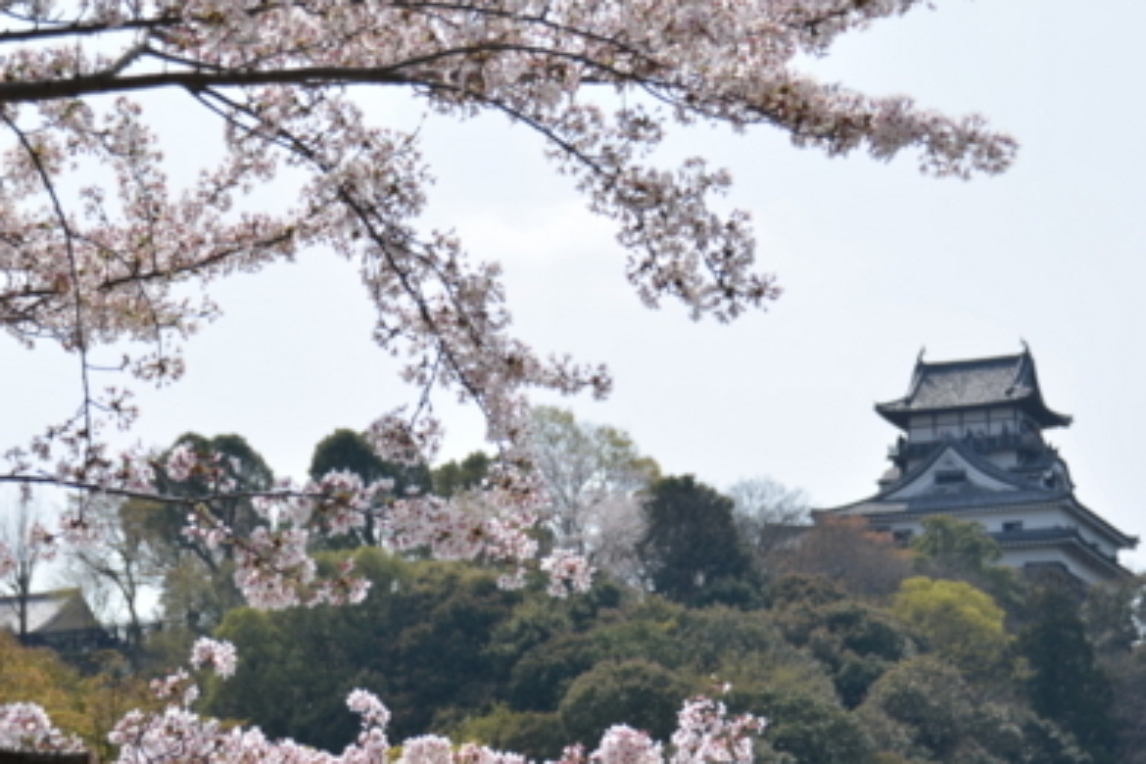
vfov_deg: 9.6
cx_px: 570
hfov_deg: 14.3
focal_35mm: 143
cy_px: 567
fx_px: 4552
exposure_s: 1/640
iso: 100
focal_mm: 62
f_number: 6.3
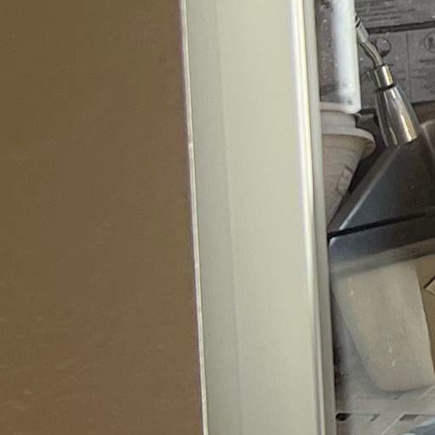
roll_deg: -1.6
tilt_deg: -9.4
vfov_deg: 9.1
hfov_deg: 7.9
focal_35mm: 180
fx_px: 2559
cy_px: -461
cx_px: 1448
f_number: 1.5
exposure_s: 1/700
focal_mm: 5.7
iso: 50
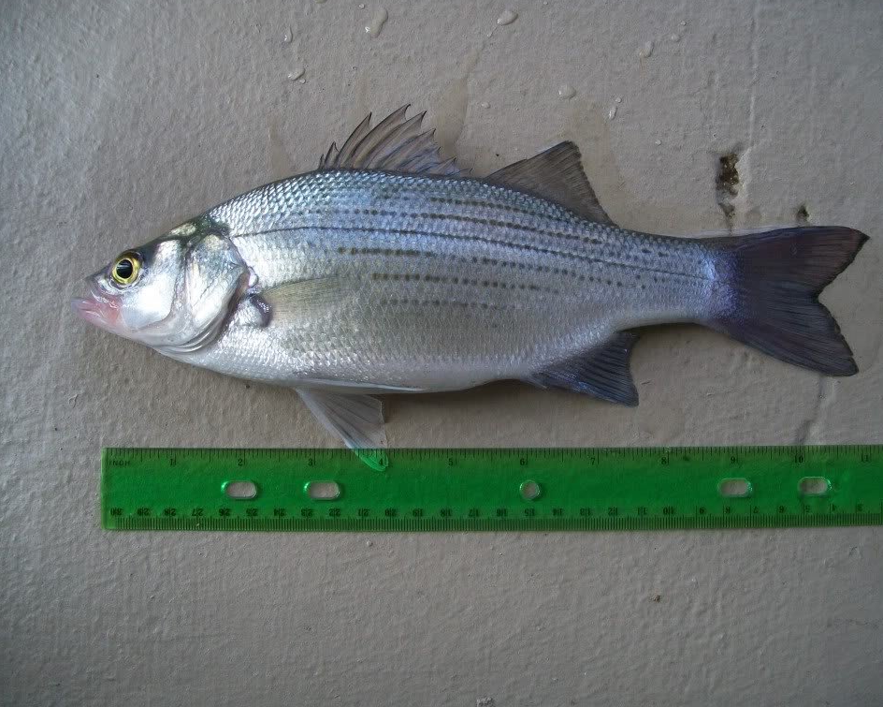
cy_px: 348
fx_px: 941
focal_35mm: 36
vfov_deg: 41.1
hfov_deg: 50.2
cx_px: 475
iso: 64
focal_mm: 6.1
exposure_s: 1/100
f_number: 2.7
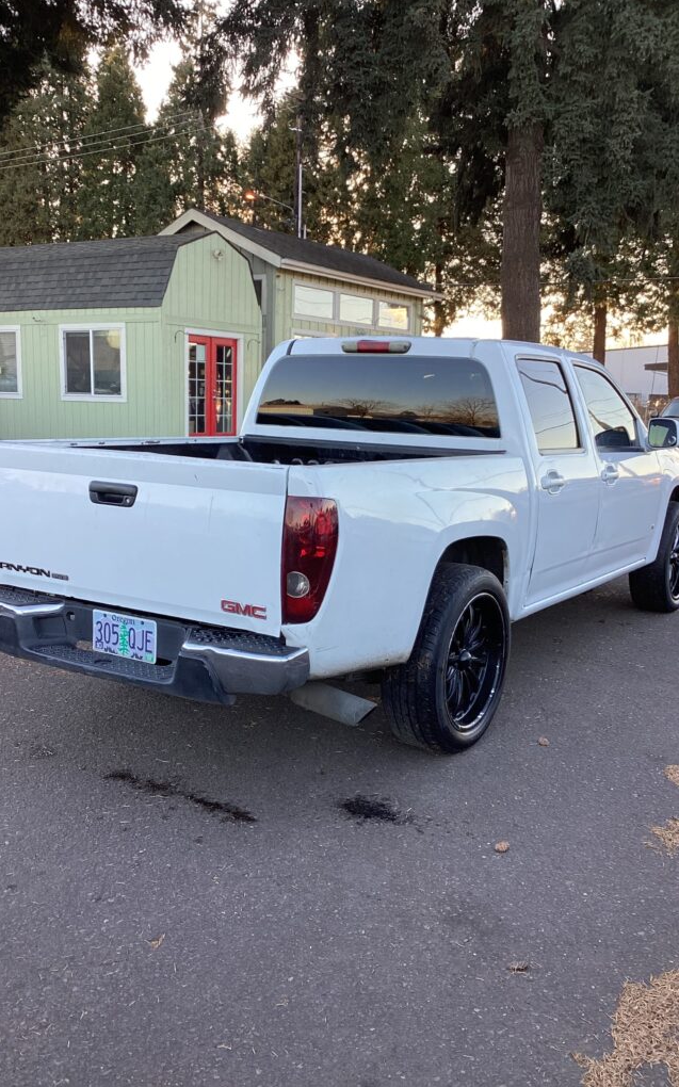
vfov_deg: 58.2
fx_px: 978
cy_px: 542
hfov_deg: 38.3
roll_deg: -2.1
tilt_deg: -8.6
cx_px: 339
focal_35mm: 33
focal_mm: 3.3
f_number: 2.4
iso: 32
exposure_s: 1/120
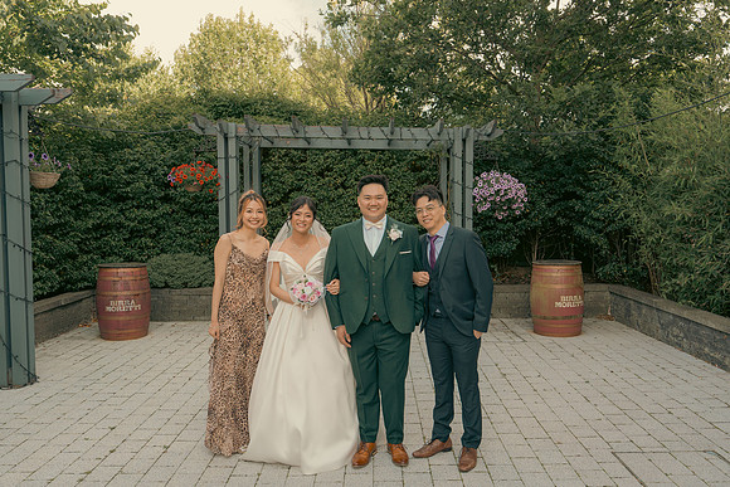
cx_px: 365
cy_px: 244
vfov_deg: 43.6
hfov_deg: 61.9
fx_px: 608
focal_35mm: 30
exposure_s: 1/160
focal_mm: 30
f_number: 5.6
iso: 250
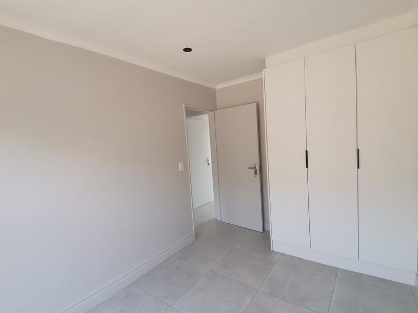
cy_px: 156
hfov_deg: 91.0
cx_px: 209
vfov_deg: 74.7
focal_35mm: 17
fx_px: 205
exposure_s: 1/50
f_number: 2.4
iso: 125
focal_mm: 1.78
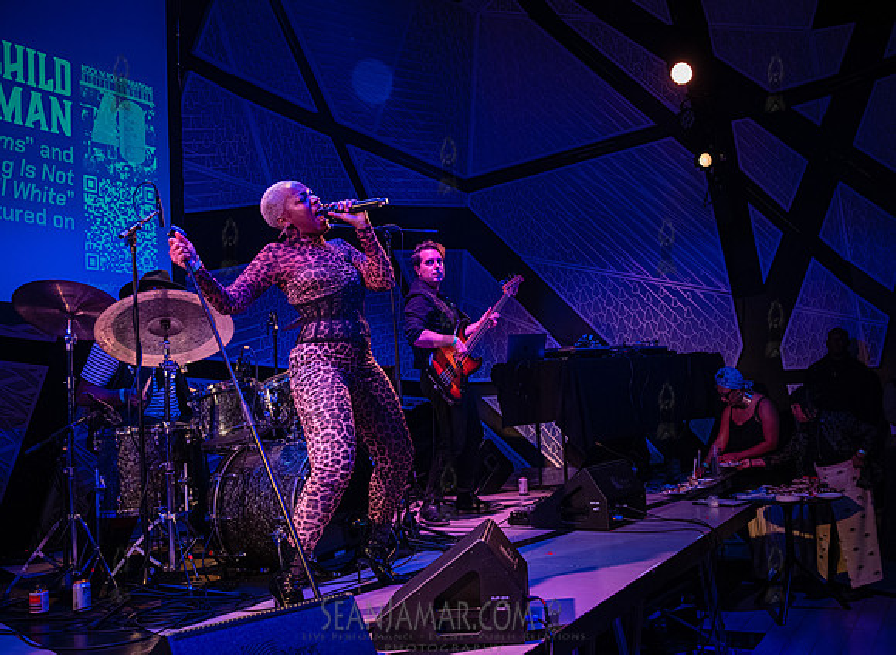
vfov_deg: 37.8
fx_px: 956
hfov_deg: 50.1
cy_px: 328
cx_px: 492
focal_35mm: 37
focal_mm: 35
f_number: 4.5
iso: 10000
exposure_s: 1/640
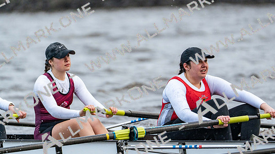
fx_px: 4083
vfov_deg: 2.2
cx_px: 150
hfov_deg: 3.9
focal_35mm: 560
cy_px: 74
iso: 3200
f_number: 6.3
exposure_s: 1/1600
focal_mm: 474
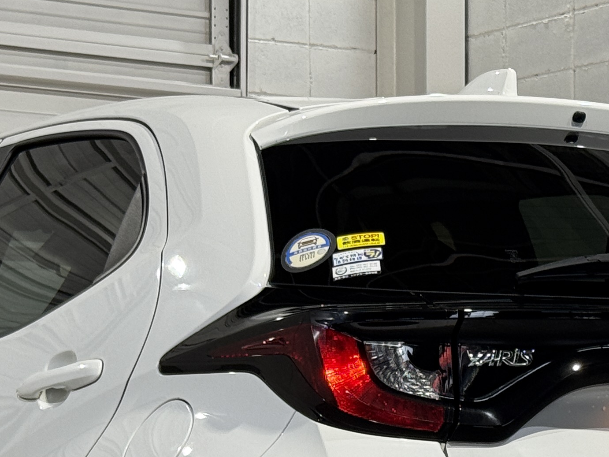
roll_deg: +0.0
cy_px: 514
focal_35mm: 140
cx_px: 339
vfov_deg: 10.5
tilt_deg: -0.4
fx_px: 2463
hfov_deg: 14.1
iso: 80
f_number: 1.78
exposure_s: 1/60
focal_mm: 6.76
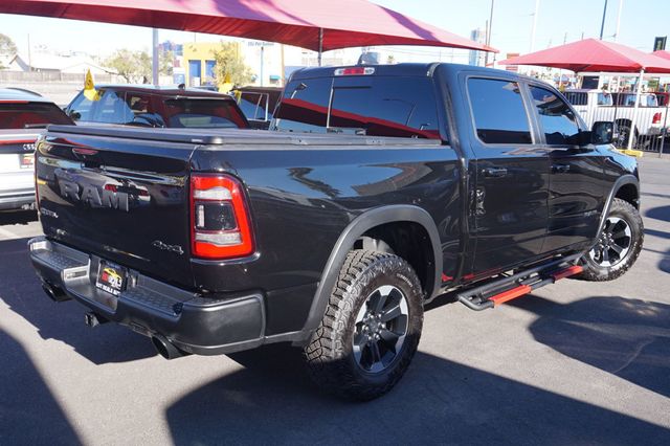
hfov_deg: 57.2
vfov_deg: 39.9
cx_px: 335
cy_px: 223
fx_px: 614
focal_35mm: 33
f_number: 7.1
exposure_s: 1/100
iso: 100
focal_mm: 22
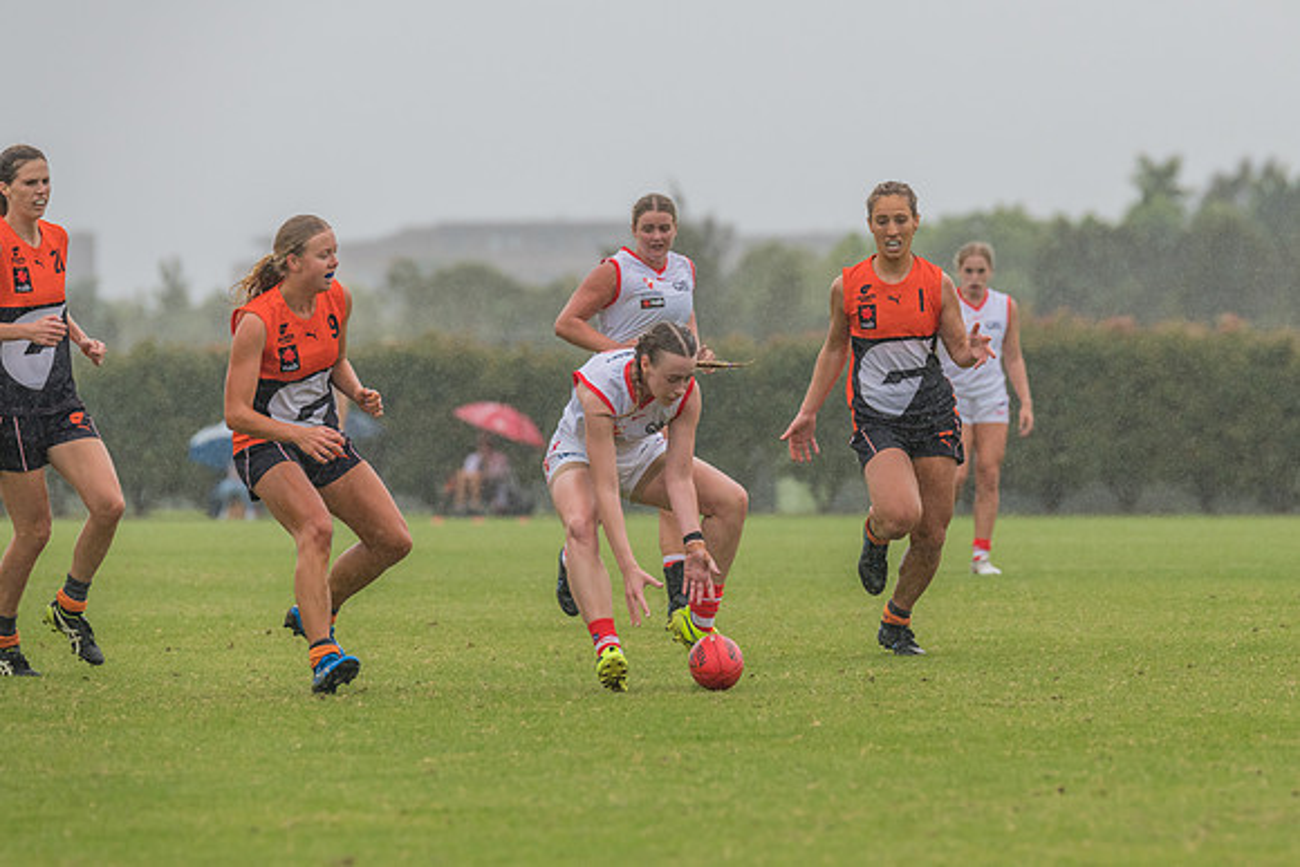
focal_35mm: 381
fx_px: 13772
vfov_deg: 3.6
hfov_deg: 5.4
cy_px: 426
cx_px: 803
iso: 800
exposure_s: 1/2000
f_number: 6.3
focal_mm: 300
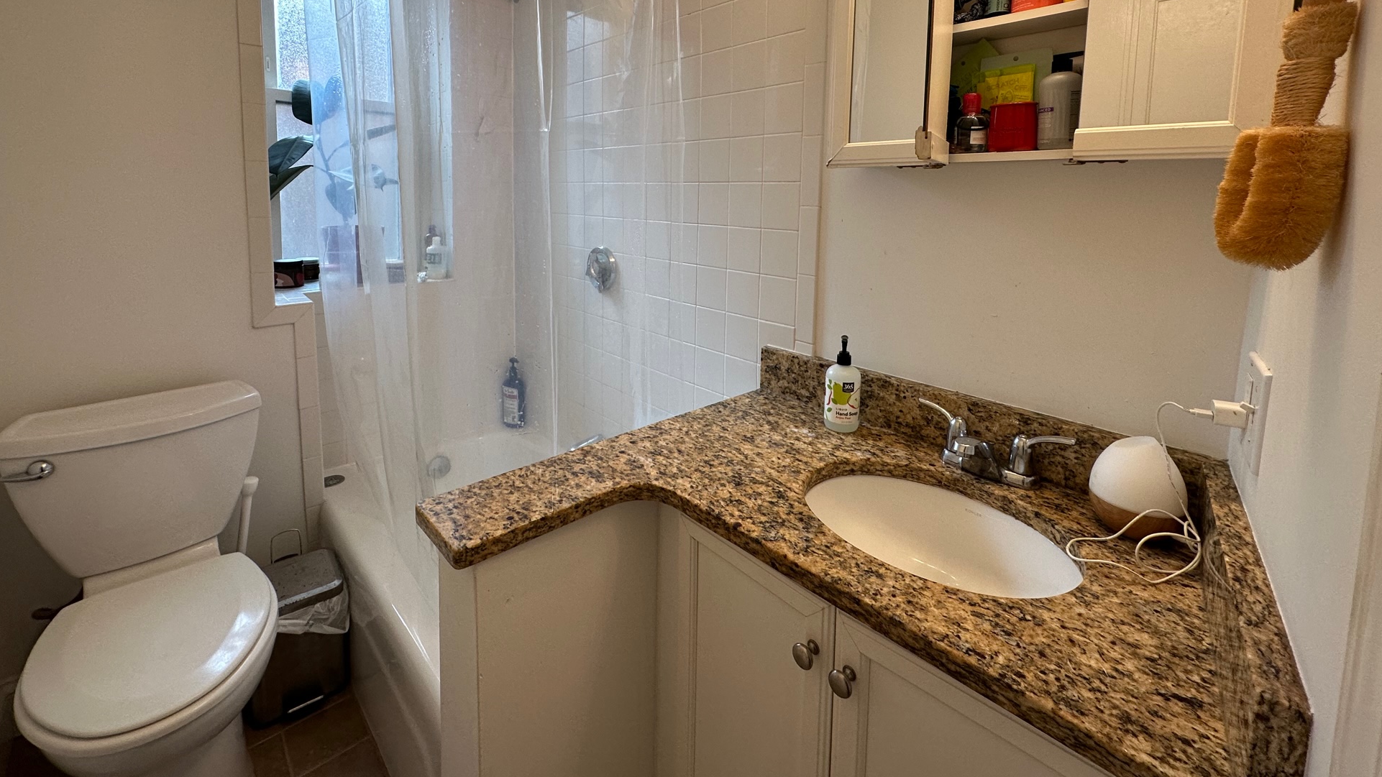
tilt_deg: -5.6
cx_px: 697
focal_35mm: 16
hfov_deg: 99.4
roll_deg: -0.7
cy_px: 251
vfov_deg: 65.1
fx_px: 586
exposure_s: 1/120
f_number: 2.2
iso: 125
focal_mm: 2.22
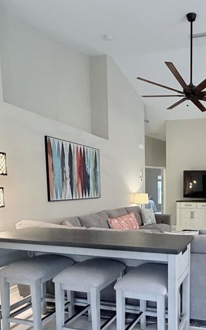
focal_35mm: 26
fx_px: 234
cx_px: 192
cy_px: 209
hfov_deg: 42.9
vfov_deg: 69.2
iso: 400
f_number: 2.2
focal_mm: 2.22
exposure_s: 1/60
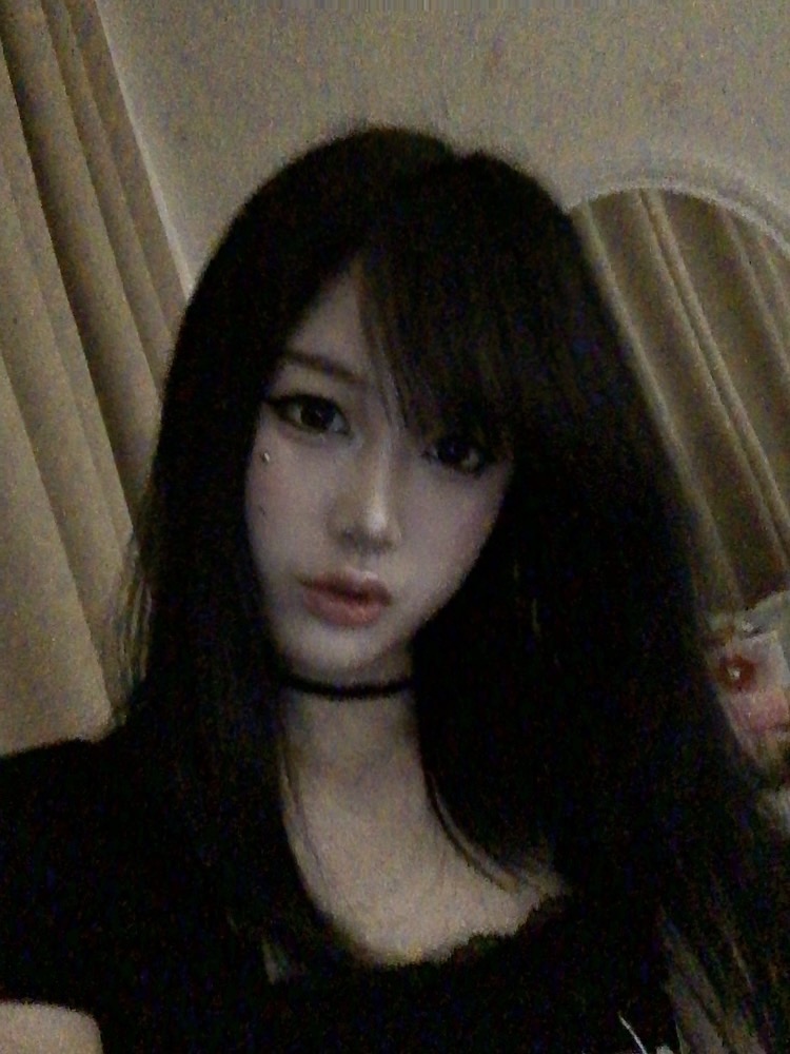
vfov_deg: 46.8
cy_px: 527
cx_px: 395
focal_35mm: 40
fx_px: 1217
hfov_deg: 36.0
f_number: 2.2
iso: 2000
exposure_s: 1/17
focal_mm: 2.65
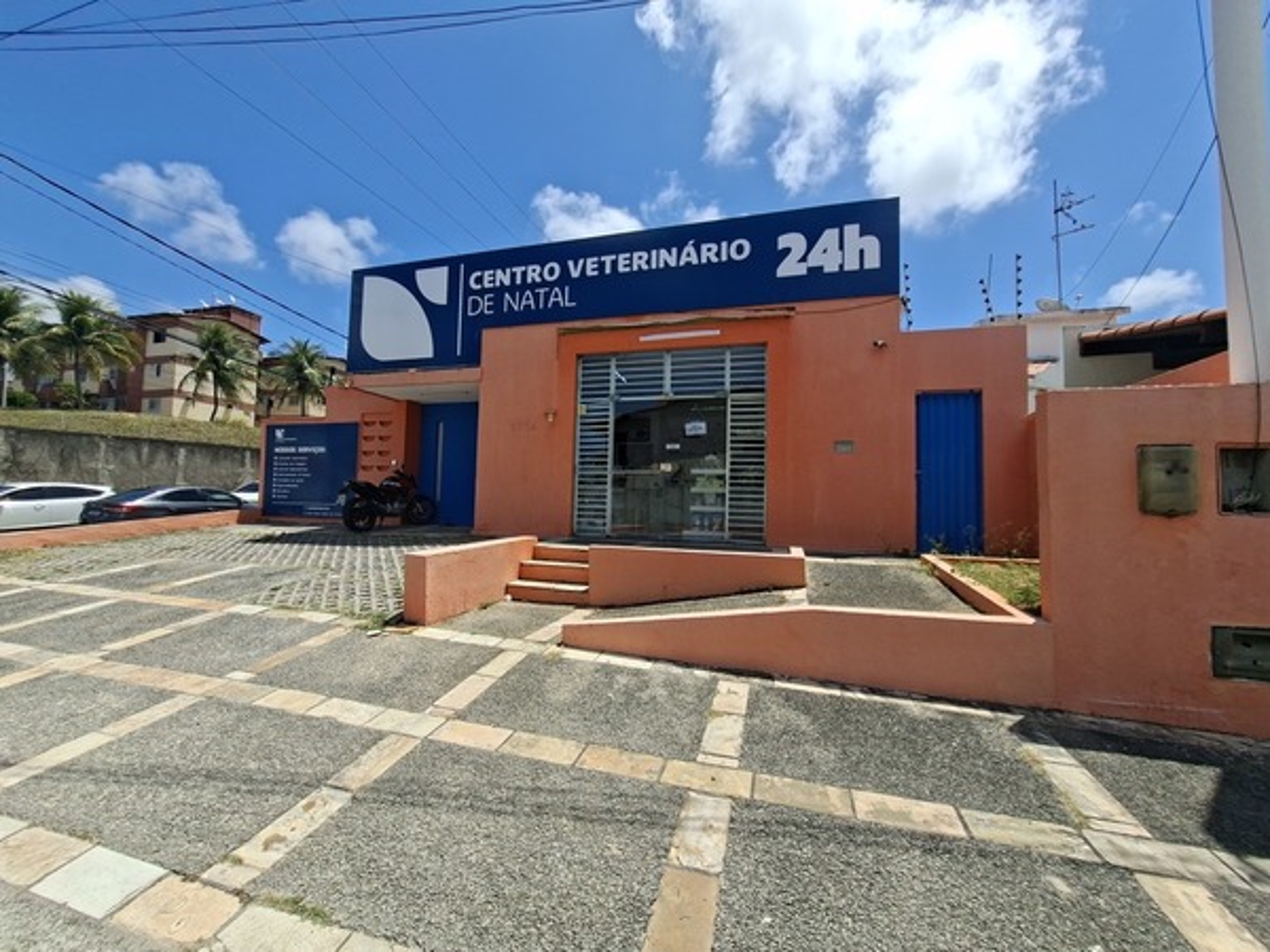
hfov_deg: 106.2
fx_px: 477
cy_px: 476
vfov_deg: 89.9
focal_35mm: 13
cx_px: 635
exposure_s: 1/1789
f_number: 2.2
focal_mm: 1.74
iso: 40
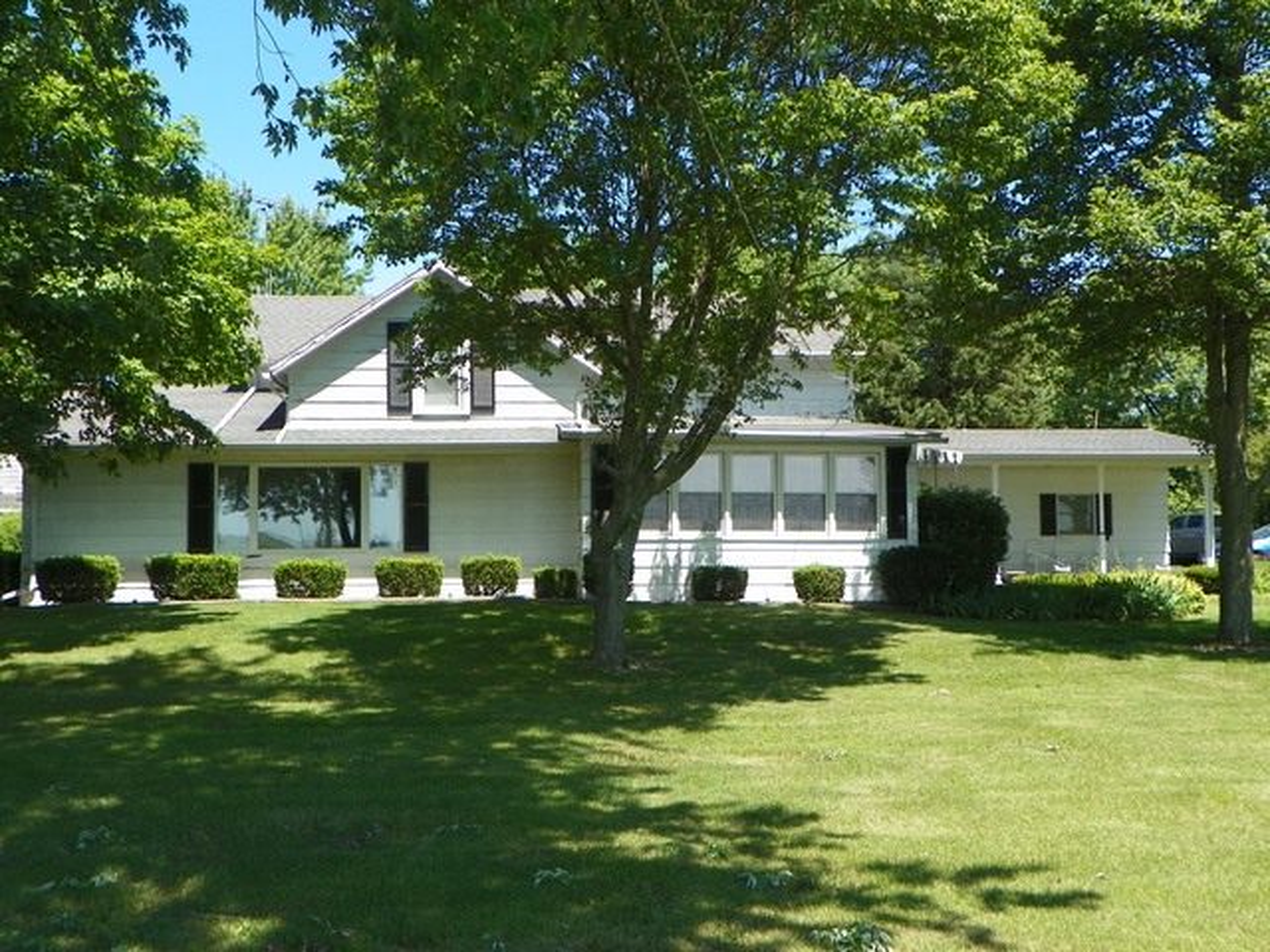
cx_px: 635
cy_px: 476
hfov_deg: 51.4
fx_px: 1321
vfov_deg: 39.7
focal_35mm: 36
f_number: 4
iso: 64
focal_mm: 6.4
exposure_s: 1/250
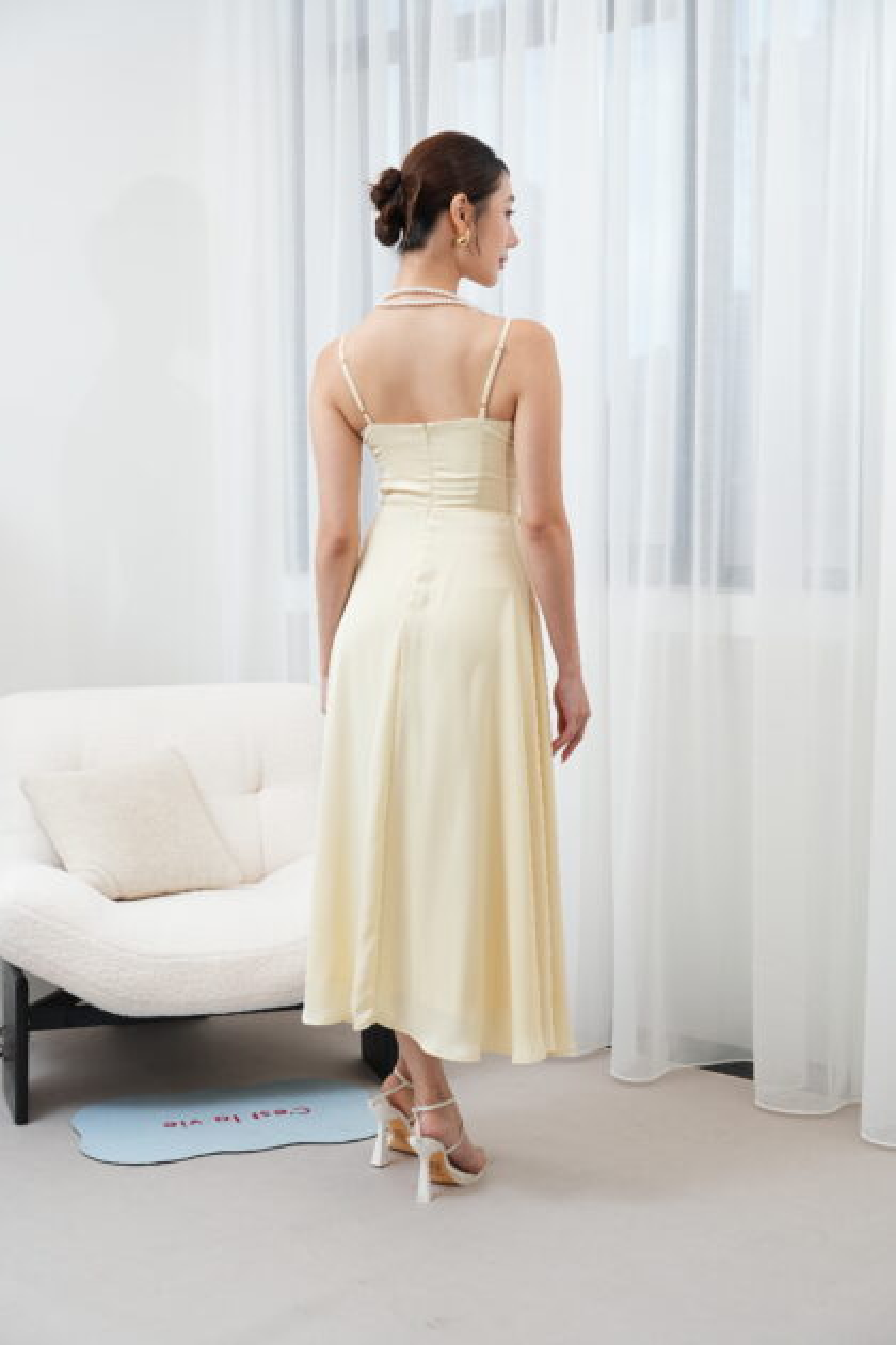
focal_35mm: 48
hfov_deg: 28.1
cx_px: 448
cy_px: 672
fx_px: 1792
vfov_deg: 41.1
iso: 400
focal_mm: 48
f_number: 5
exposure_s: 1/200
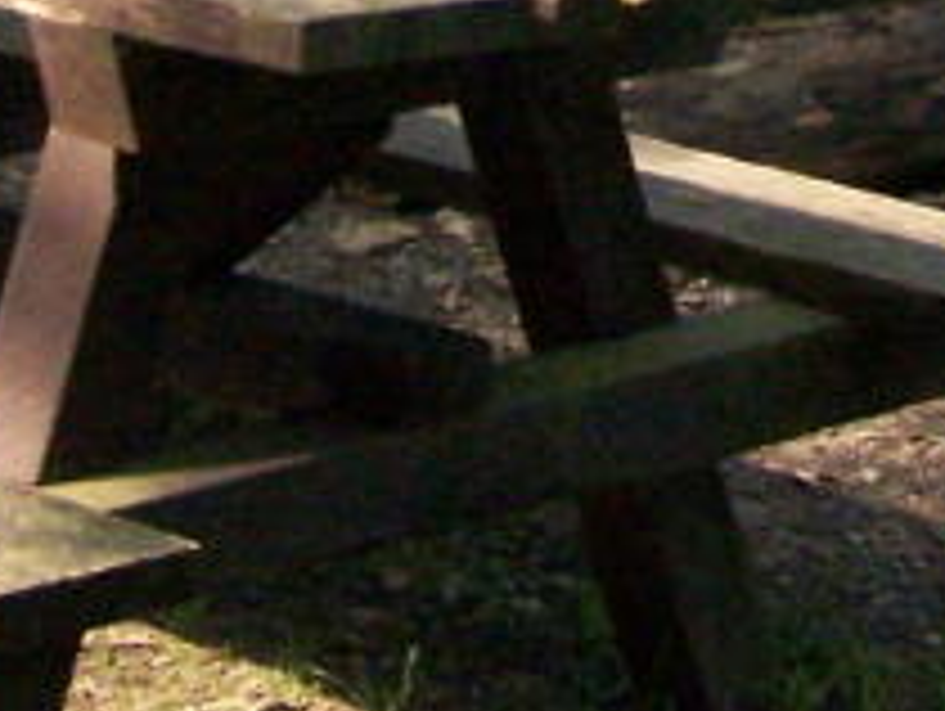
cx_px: 1012
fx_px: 5056
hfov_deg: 10.6
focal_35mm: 185
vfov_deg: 7.8
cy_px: -585
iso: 400
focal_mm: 6.3
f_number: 2.8
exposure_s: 1/800
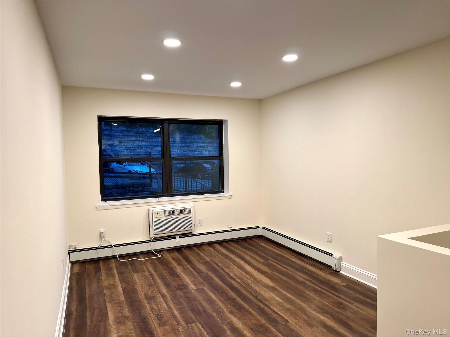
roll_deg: +1.0
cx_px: 225
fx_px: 312
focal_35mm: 24
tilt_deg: -3.1
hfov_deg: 71.6
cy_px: 168
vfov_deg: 56.8
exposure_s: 1/120
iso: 200
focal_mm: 6.76
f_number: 1.78
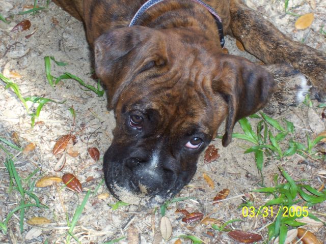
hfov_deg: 19.3
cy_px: 122
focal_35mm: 102
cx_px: 163
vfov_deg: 14.5
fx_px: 961
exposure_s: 1/90
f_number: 4.6
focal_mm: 16.8
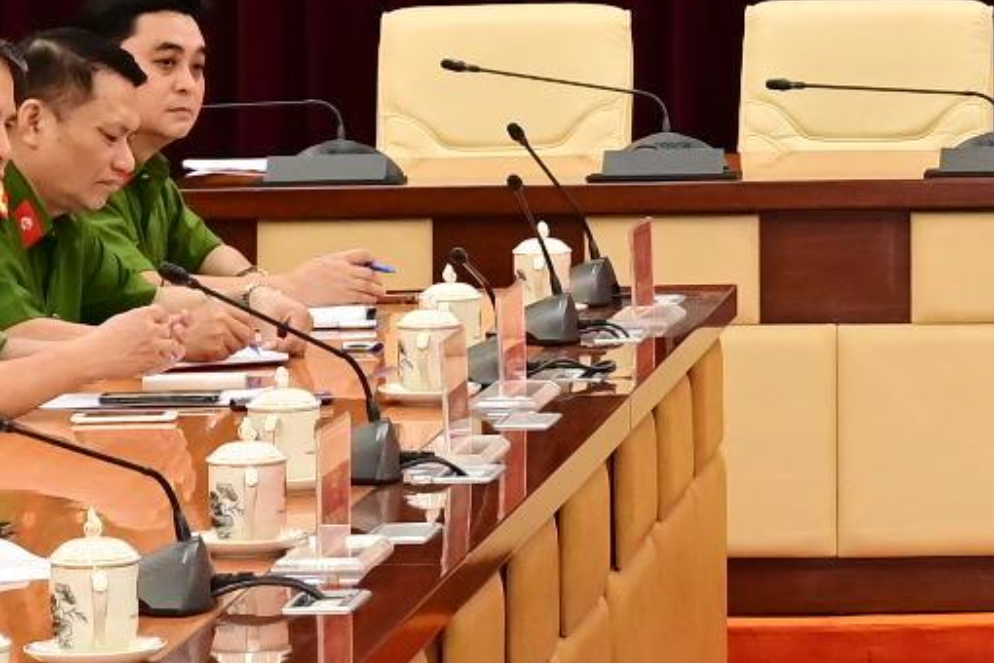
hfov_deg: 8.1
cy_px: -495
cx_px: 1542
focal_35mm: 249
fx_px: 6875
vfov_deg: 5.4
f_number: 5
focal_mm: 42
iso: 2000
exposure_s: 1/160
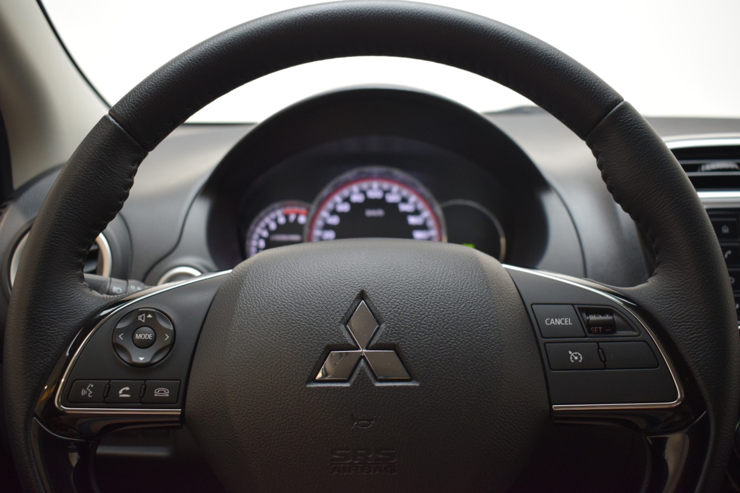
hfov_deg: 53.1
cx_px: 370
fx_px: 740
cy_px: 246
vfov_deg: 36.9
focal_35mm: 36
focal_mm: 24
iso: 1400
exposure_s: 1/60
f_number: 3.8
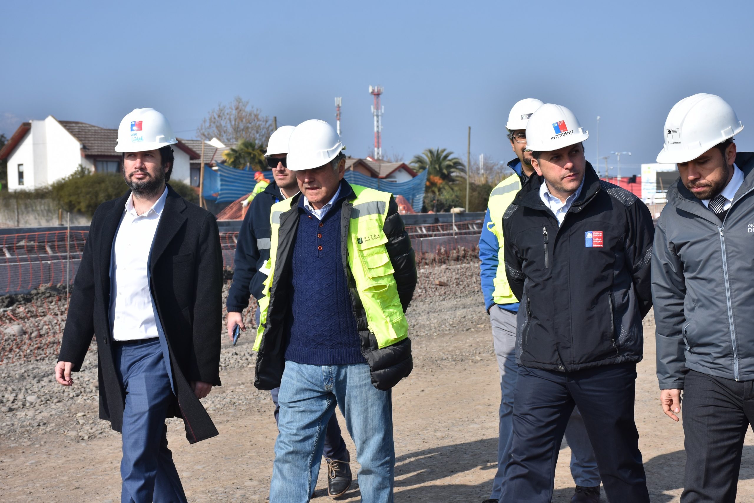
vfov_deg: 20.2
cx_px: 377
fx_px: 1414
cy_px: 252
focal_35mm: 68
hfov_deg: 29.9
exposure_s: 1/500
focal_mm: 45
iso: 140
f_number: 8
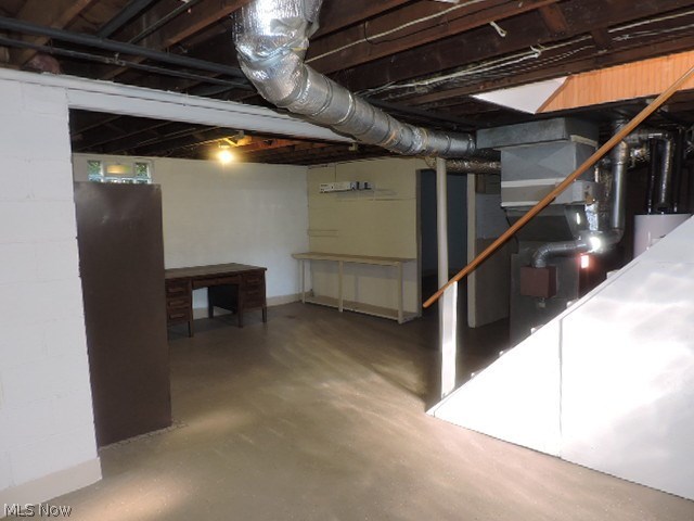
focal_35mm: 24
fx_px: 481
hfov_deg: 71.6
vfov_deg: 56.8
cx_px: 347
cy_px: 260
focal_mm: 4.3
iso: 200
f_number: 3
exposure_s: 1/30
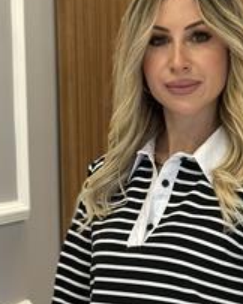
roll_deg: +0.0
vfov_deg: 15.9
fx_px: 1080
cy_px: 271
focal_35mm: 120
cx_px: 172
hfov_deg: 12.8
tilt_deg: -7.4
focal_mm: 6.86
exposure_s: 1/106
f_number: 1.78
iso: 125
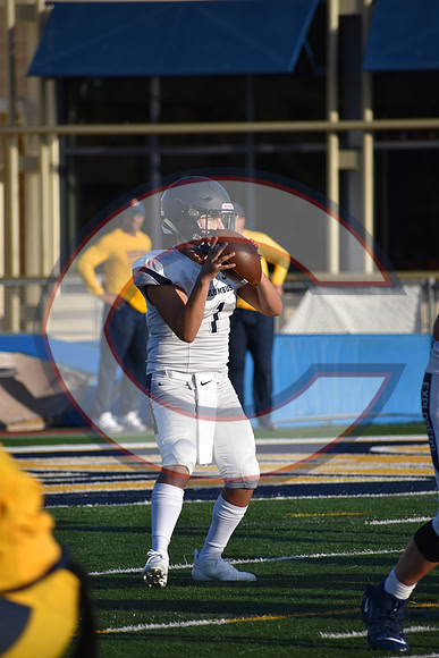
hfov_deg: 3.4
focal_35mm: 405
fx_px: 7403
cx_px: 220
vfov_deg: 5.1
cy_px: 329
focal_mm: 270
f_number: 6
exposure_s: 1/1600
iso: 400
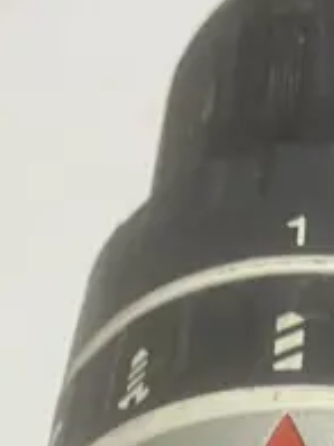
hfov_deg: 10.1
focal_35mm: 146
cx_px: 245
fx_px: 1878
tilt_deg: -51.4
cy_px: 856
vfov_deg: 12.2
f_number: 1.8
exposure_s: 1/50
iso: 64
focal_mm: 3.99
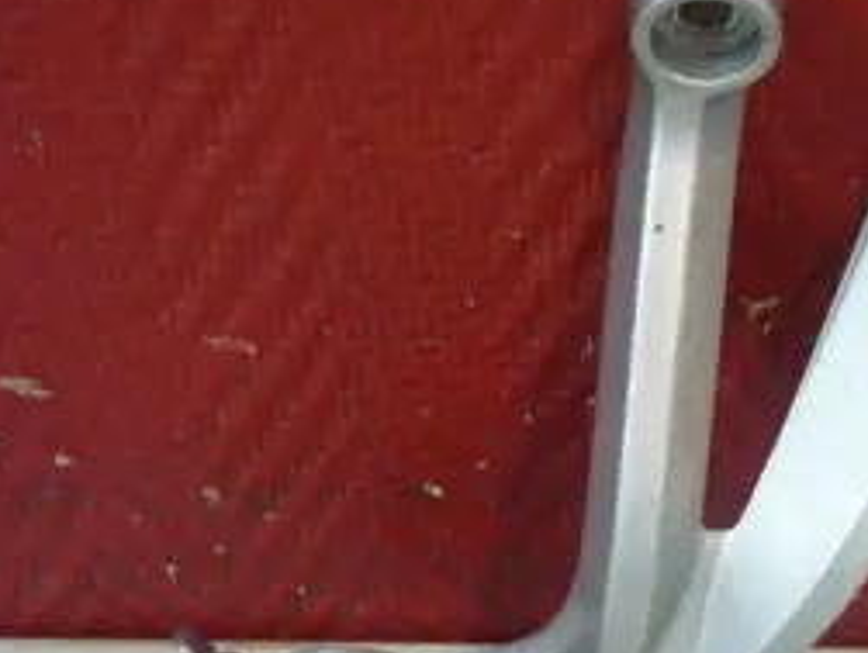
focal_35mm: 63
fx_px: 1582
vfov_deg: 23.2
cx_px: 705
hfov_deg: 29.9
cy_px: 432
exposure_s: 1/13
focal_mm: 5.5
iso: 400
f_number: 2.8
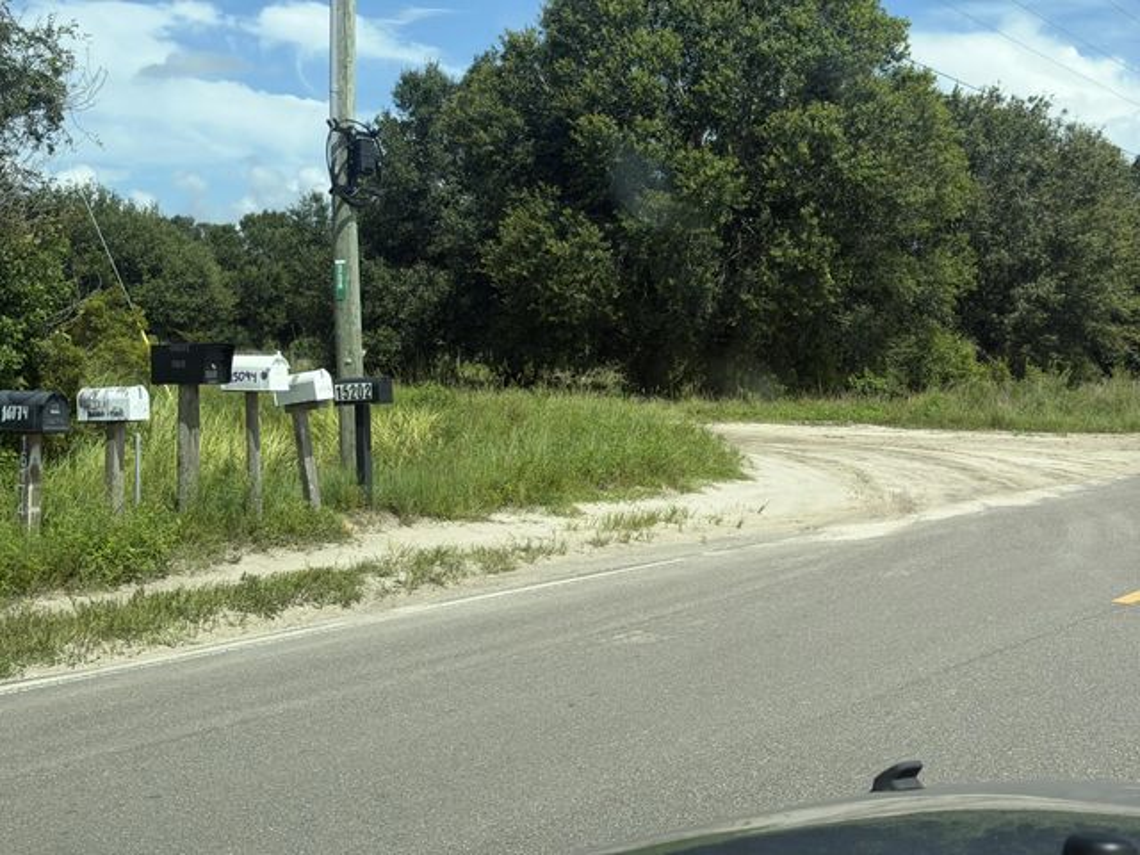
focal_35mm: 48
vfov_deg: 30.3
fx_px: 1581
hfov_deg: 39.7
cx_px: 570
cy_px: 428
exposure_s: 1/4329
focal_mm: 6.76
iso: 64
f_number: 1.78
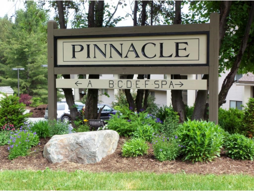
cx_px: 127
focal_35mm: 62
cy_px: 96
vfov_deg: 23.7
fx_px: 455
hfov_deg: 31.2
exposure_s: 1/200
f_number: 4
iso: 80
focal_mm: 11.1
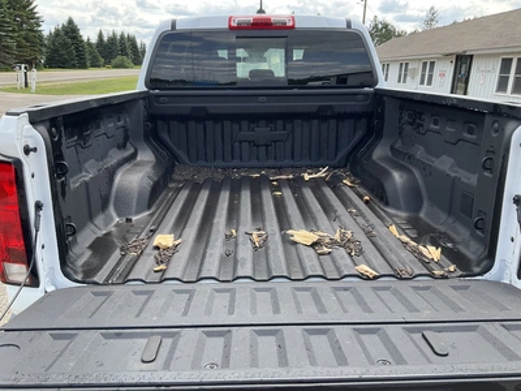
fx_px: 436
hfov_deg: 61.7
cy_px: 196
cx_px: 260
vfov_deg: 48.2
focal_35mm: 29
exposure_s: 1/391
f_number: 1.8
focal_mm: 3
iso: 25
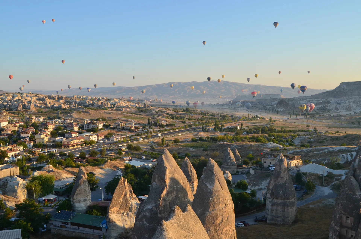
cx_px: 180
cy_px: 120
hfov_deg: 55.2
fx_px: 345
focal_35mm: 34
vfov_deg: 38.2
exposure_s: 1/250
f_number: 10
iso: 400
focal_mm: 23
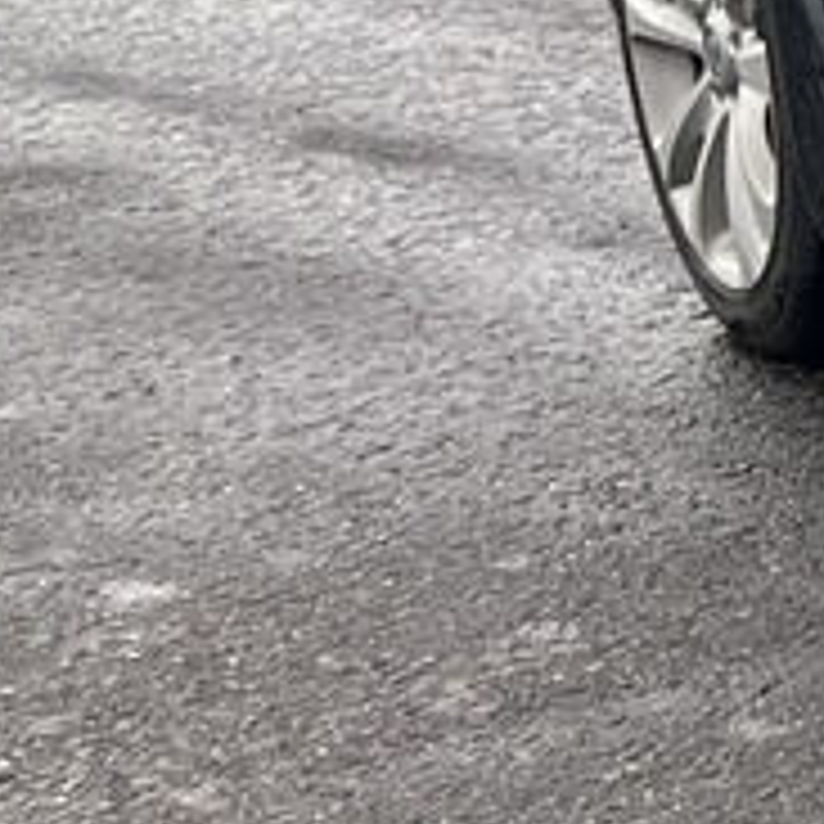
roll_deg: +2.1
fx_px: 4875
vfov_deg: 9.6
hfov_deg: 7.6
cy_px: 54
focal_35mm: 181
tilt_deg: -15.5
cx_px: 2963
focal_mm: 5.1
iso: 50
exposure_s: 1/766
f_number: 1.6
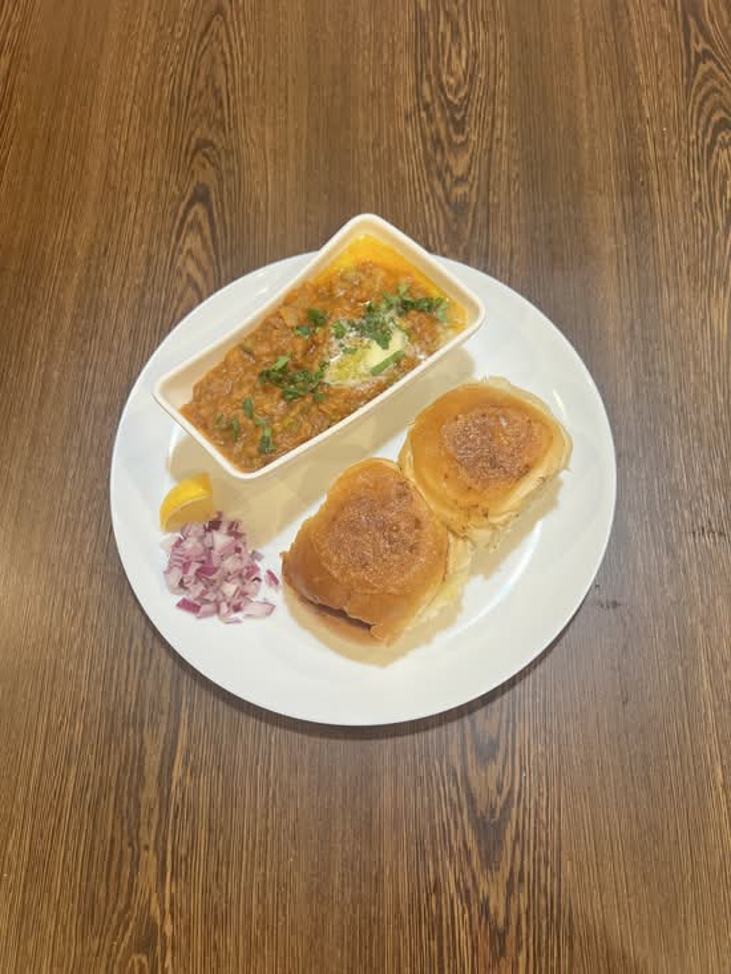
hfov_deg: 53.1
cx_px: 366
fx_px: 732
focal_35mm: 26
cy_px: 487
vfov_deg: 67.3
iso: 64
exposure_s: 1/60
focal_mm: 5.7
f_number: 1.5
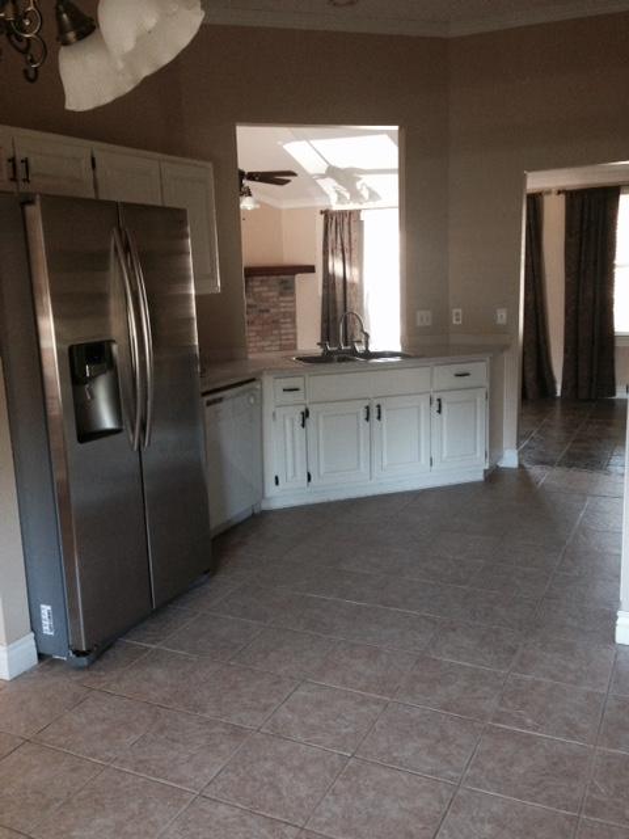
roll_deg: +3.3
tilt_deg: -9.4
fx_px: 800
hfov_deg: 42.9
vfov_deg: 55.4
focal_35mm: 33
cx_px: 314
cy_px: 420
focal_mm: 4.12
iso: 200
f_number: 2.4
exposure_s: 1/20
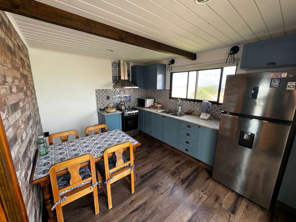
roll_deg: -0.7
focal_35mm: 14
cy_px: 111
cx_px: 148
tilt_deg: -12.7
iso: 64
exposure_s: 1/99
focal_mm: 2.22
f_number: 2.2
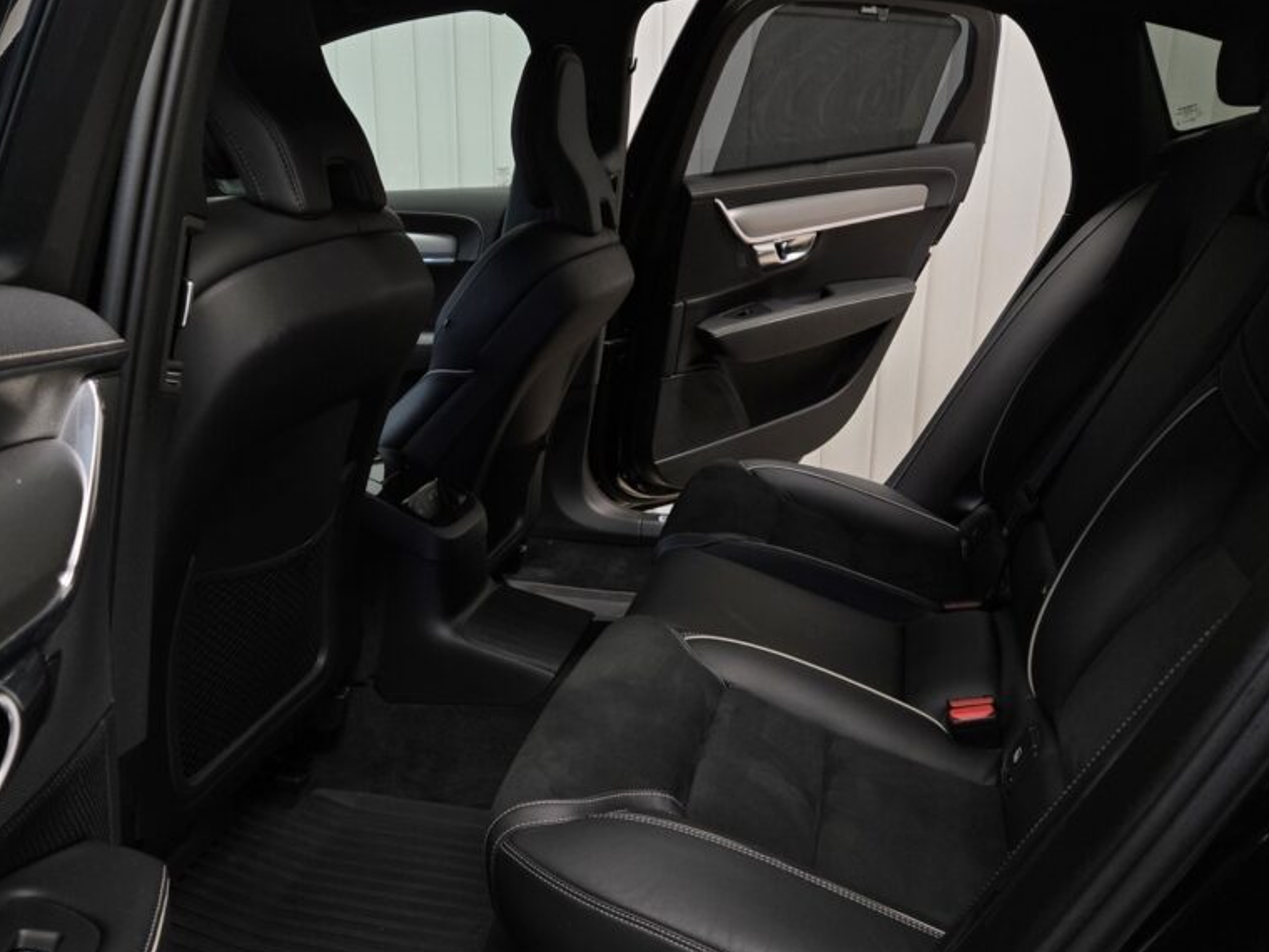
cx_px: 531
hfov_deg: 58.0
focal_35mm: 31
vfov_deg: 45.4
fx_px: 1136
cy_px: 531
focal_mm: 5.4
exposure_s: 1/100
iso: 250
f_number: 1.8
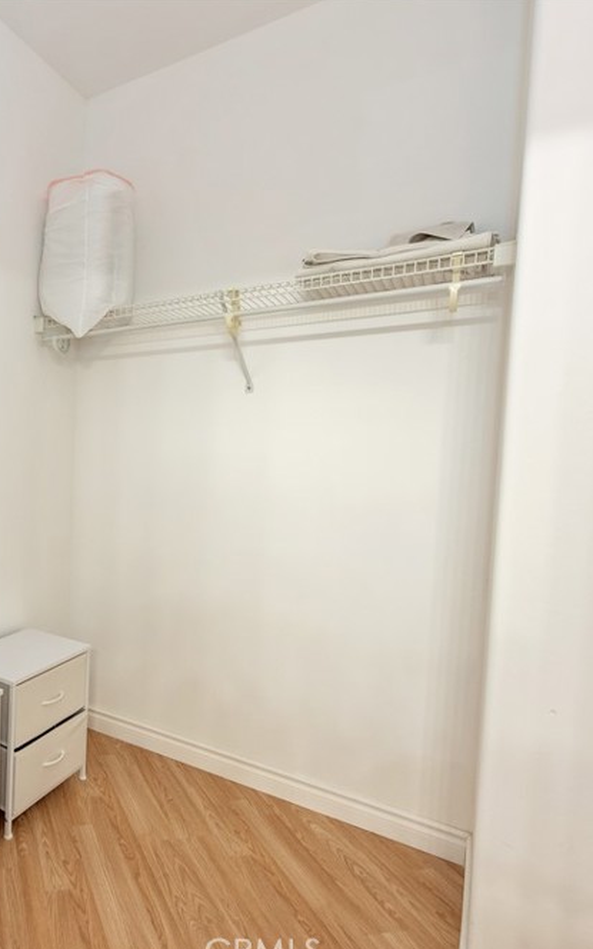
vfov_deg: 79.6
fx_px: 569
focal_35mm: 22
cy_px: 484
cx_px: 47
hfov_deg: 48.6
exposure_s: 1/100
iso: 800
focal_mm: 14
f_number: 5
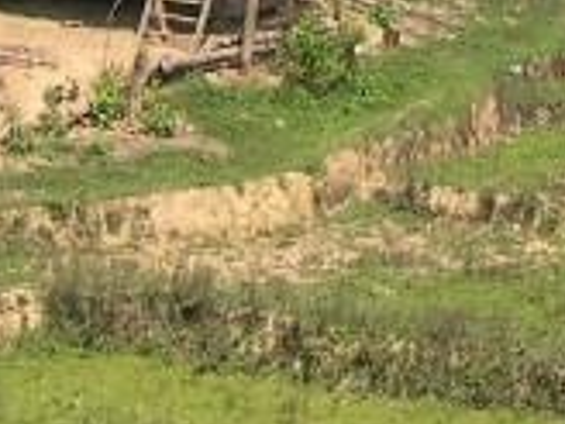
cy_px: -834
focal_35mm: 294
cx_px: 961
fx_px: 4799
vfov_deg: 4.8
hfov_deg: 6.6
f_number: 8.4
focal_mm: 10.1
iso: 100
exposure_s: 1/130
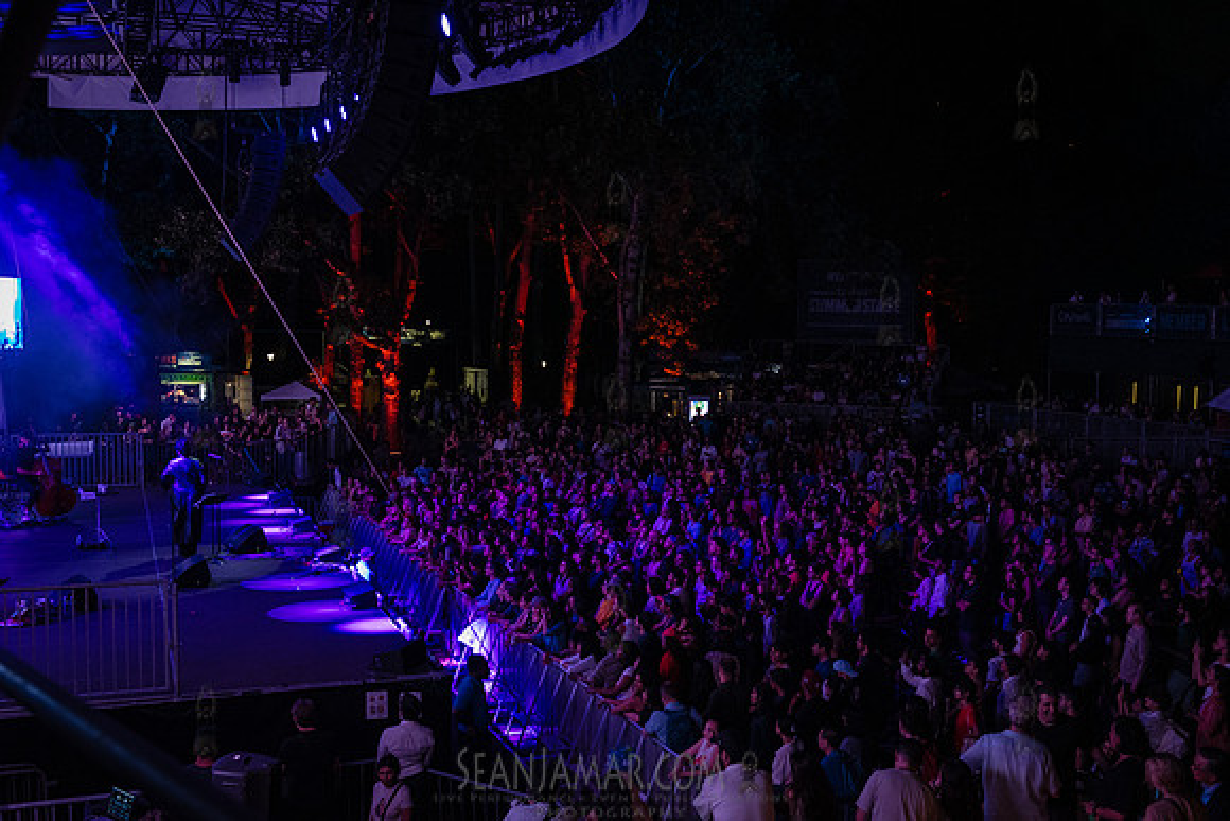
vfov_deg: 33.4
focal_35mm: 40
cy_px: 410
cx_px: 615
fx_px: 1368
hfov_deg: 48.4
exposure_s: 1/200
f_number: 4
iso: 5000
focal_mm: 38
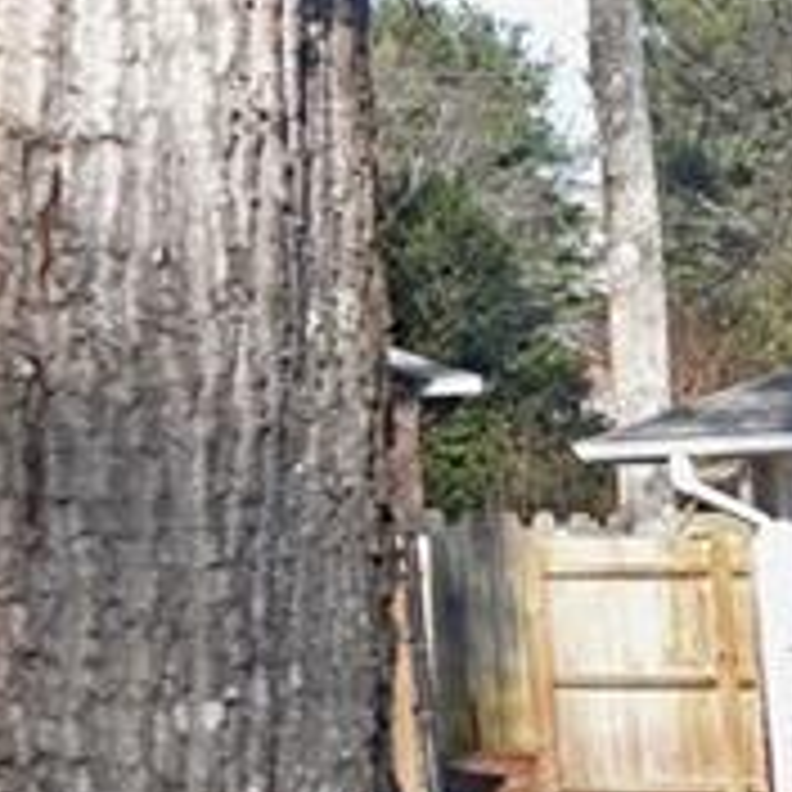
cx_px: 2210
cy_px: 954
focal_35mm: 208
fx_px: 5384
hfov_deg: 7.6
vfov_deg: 8.3
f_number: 4.5
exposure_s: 1/200
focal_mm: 28
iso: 100
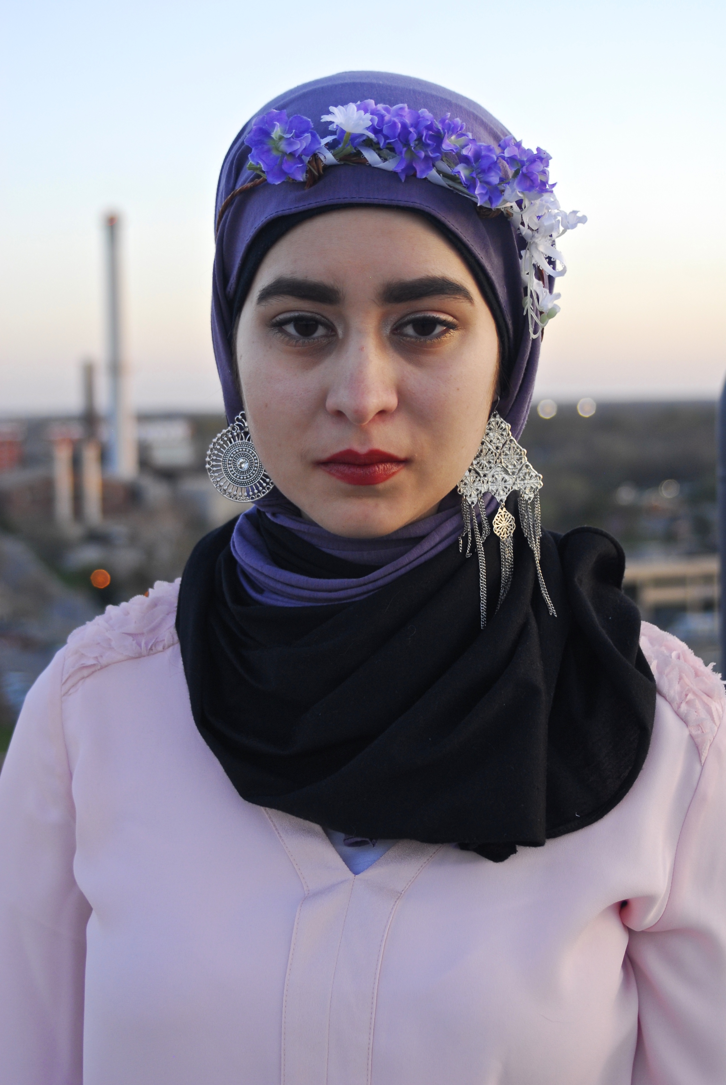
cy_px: 542
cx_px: 363
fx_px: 1900
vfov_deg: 31.9
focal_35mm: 63
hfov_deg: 21.6
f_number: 4
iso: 320
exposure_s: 1/100
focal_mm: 42
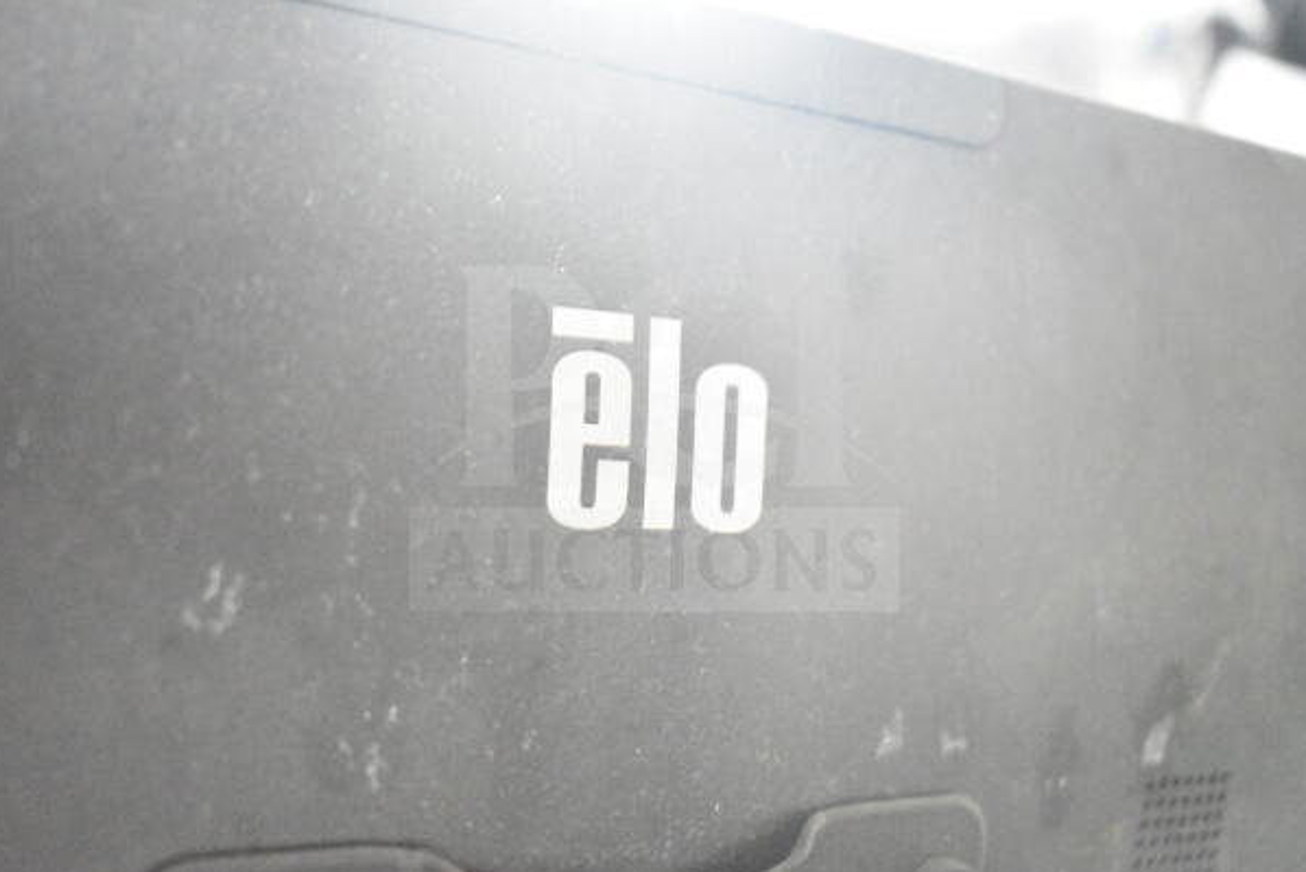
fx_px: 1778
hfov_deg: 40.3
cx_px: 653
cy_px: 438
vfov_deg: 27.5
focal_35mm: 49
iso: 25600
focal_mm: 32
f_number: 4.5
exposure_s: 1/15
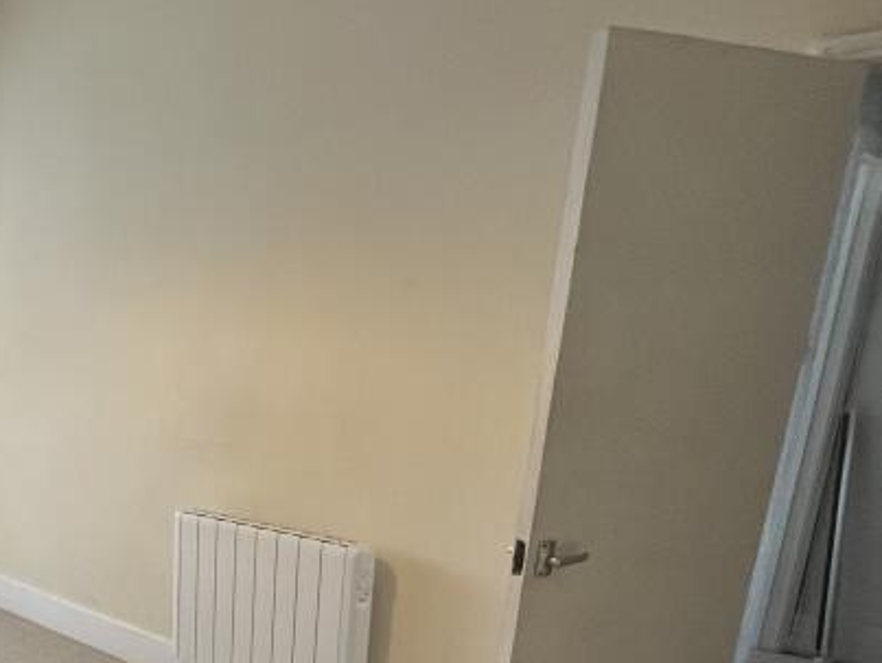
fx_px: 842
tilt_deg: -14.0
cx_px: -13
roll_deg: +0.0
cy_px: 523
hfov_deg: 45.9
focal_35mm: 33
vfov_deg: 41.3
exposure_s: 1/99
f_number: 1.8
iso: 200
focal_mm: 1.57
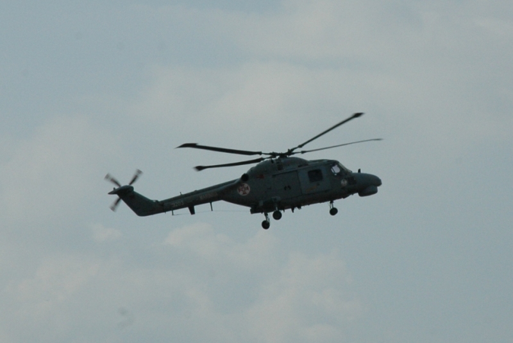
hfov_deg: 19.4
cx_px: 256
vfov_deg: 13.1
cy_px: 172
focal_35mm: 105
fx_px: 1497
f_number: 13
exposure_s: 1/640
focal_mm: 70
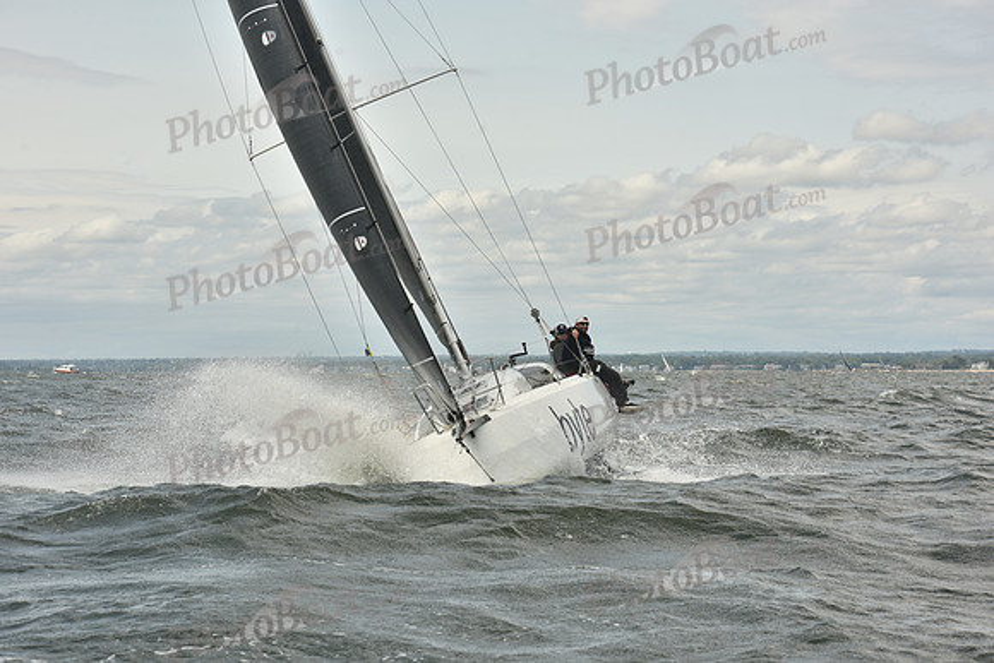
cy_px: 332
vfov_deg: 13.7
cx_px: 497
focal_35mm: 100
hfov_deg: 20.4
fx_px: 2762
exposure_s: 1/800
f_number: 10
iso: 250
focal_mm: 100
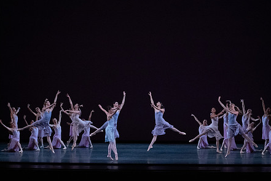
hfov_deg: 22.1
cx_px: 147
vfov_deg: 14.9
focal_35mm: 92
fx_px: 693
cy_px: 96
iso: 12800
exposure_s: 1/400
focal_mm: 70
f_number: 13
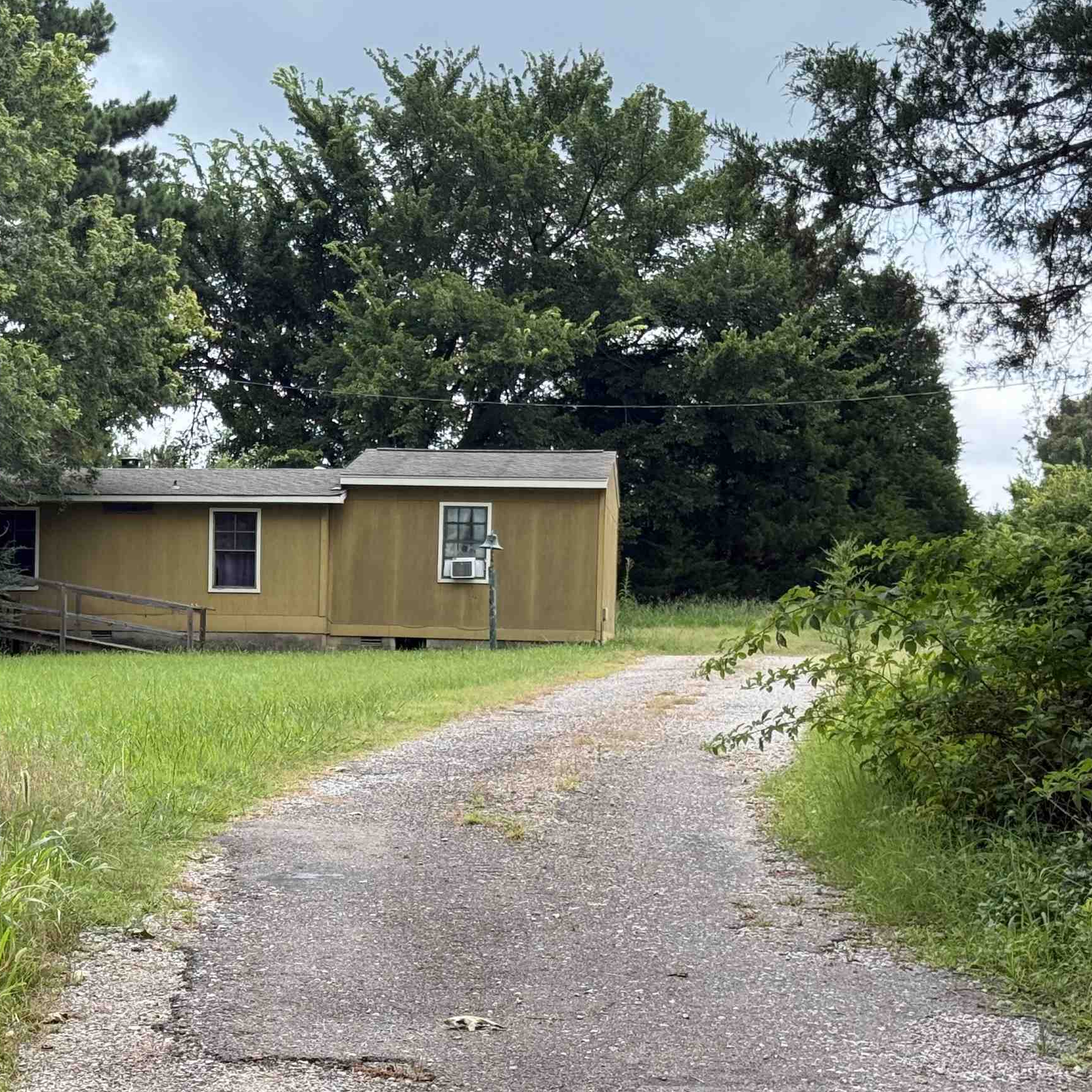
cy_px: 650
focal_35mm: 75
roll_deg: -1.3
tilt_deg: +0.6
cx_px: 192
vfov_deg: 23.0
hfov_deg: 22.7
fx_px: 2677
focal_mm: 6.76
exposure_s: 1/1795
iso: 100
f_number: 1.78
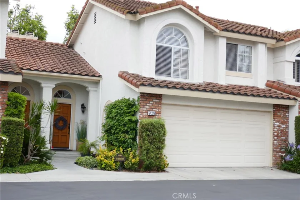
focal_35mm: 49
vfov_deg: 27.5
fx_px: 408
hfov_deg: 40.3
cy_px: 100
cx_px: 150
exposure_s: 1/250
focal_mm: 17.8
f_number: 4
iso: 125
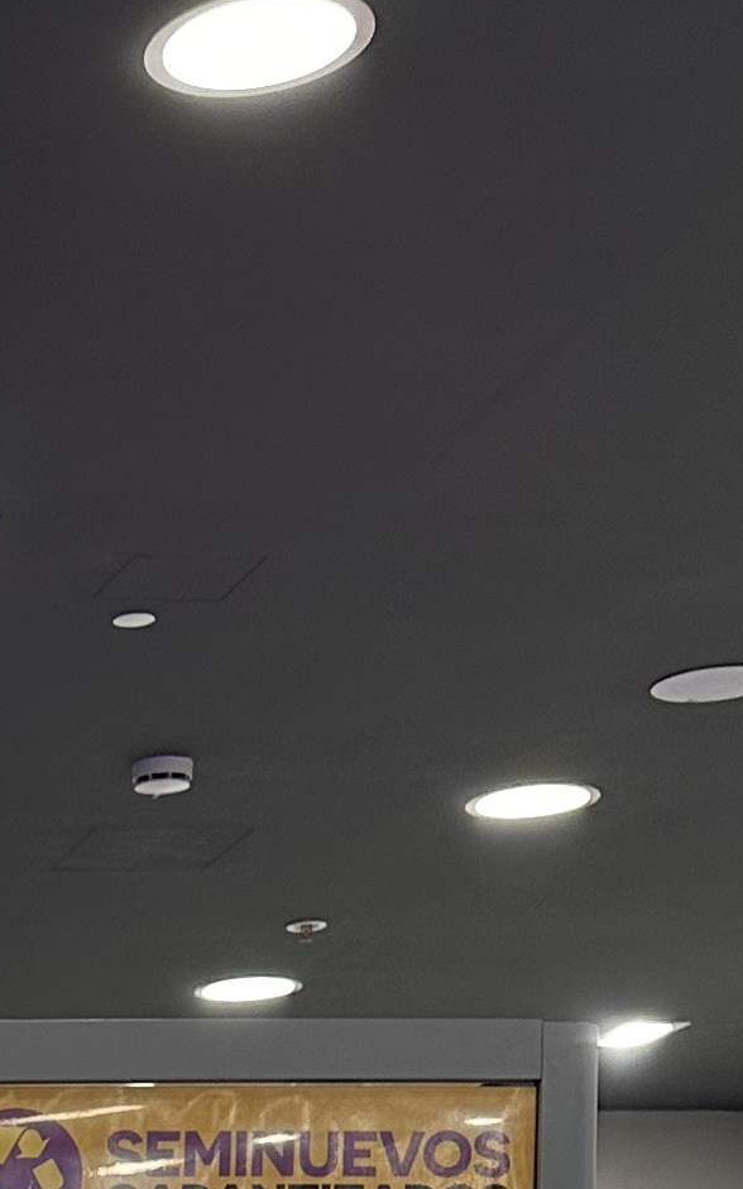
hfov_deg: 10.6
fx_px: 3532
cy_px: 1927
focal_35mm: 109
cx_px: -930
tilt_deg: -1.1
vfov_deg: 16.8
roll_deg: -1.6
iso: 125
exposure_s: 1/121
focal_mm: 6.86
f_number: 1.78
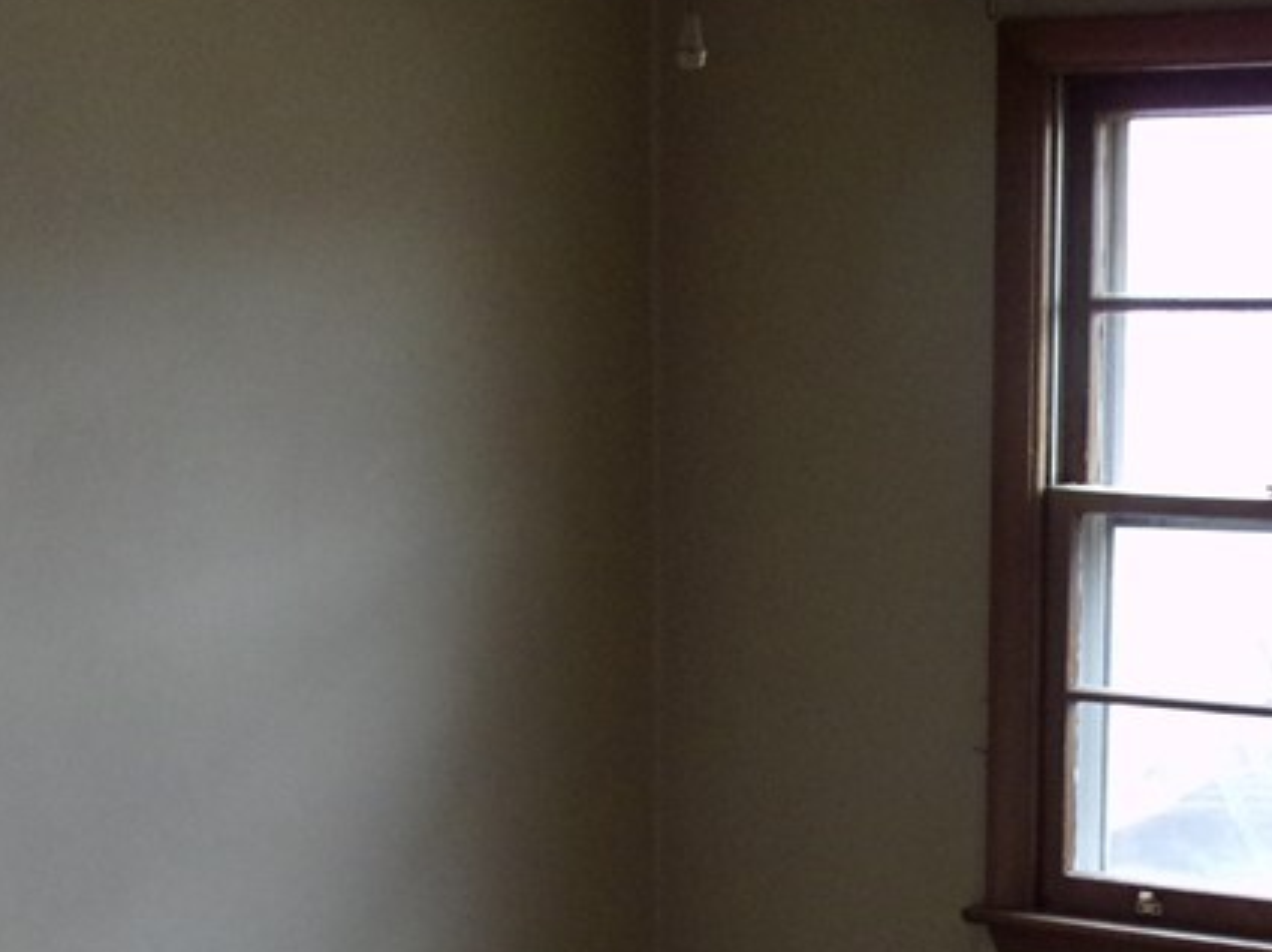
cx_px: 1046
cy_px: 822
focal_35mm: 68
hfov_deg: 27.9
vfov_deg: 21.2
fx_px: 2497
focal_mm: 5
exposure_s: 1/34
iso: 192
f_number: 3.4
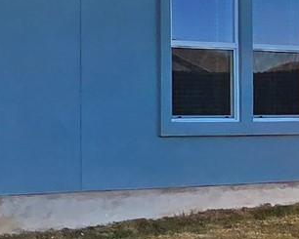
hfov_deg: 20.2
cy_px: 104
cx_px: -113
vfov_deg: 18.1
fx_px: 752
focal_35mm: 85
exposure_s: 1/1667
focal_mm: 2.2
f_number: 2.2
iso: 50
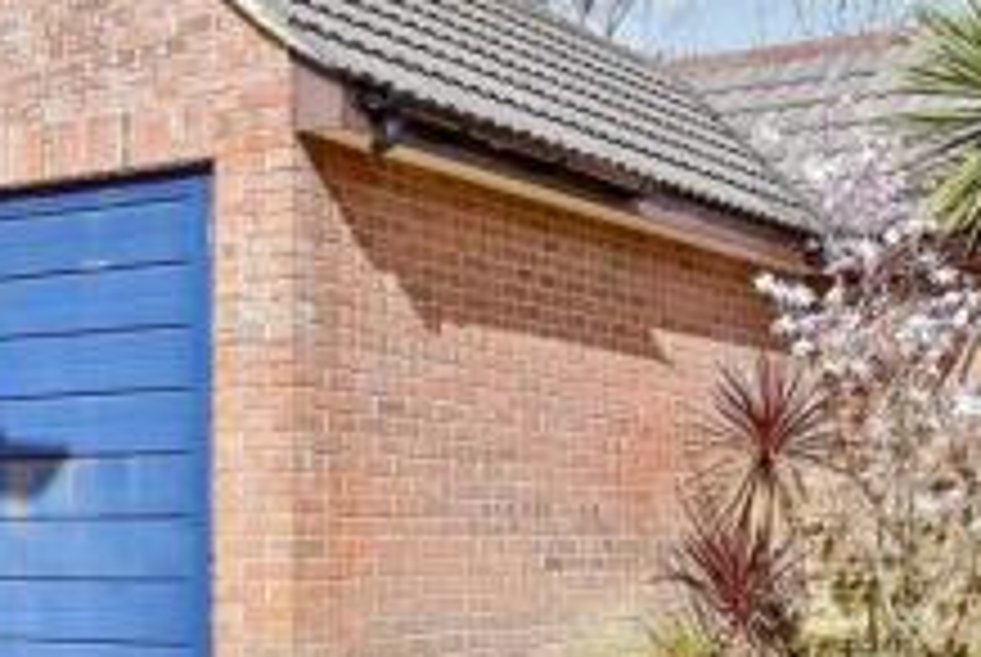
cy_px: 443
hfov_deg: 26.7
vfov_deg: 18.2
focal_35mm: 75
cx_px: 277
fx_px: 2046
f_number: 8
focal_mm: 17
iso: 160
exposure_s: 1/320
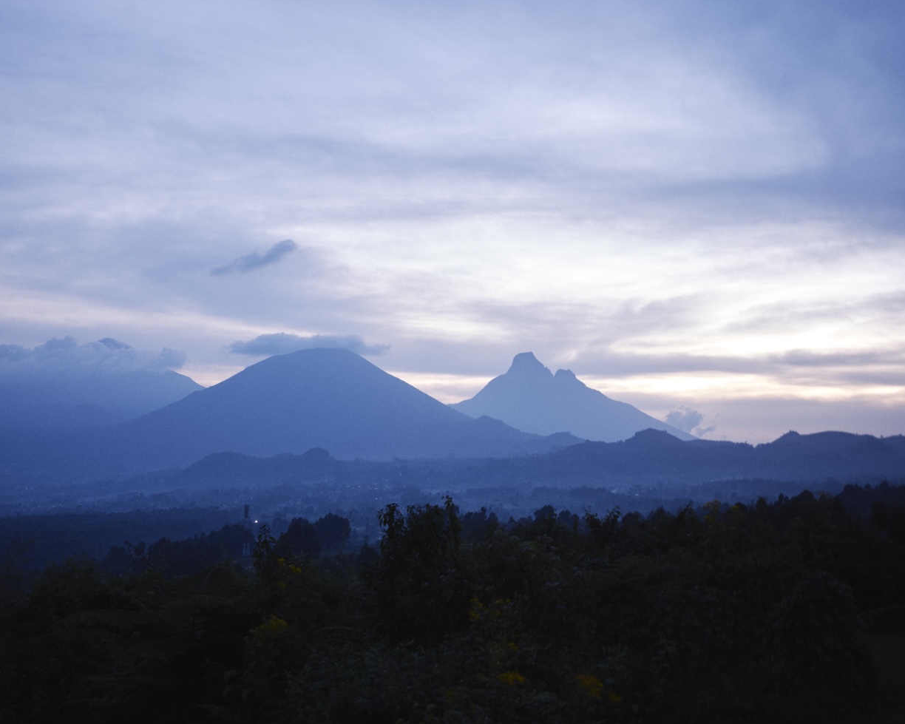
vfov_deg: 32.7
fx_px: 1232
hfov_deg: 40.2
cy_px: 362
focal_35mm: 46
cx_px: 388
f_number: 2.8
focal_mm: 26
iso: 100
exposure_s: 1/2.5
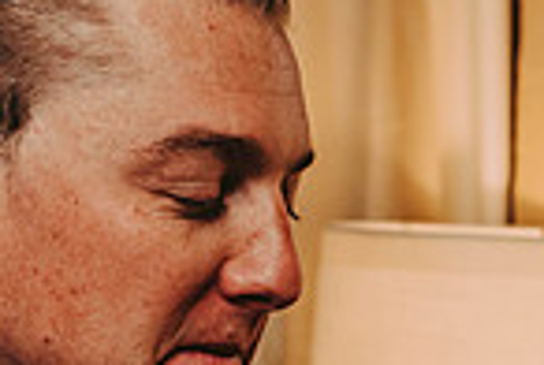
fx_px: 3361
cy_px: 557
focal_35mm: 222
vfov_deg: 6.1
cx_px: 384
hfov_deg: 9.2
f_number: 4
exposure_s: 1/250
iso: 800
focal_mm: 56
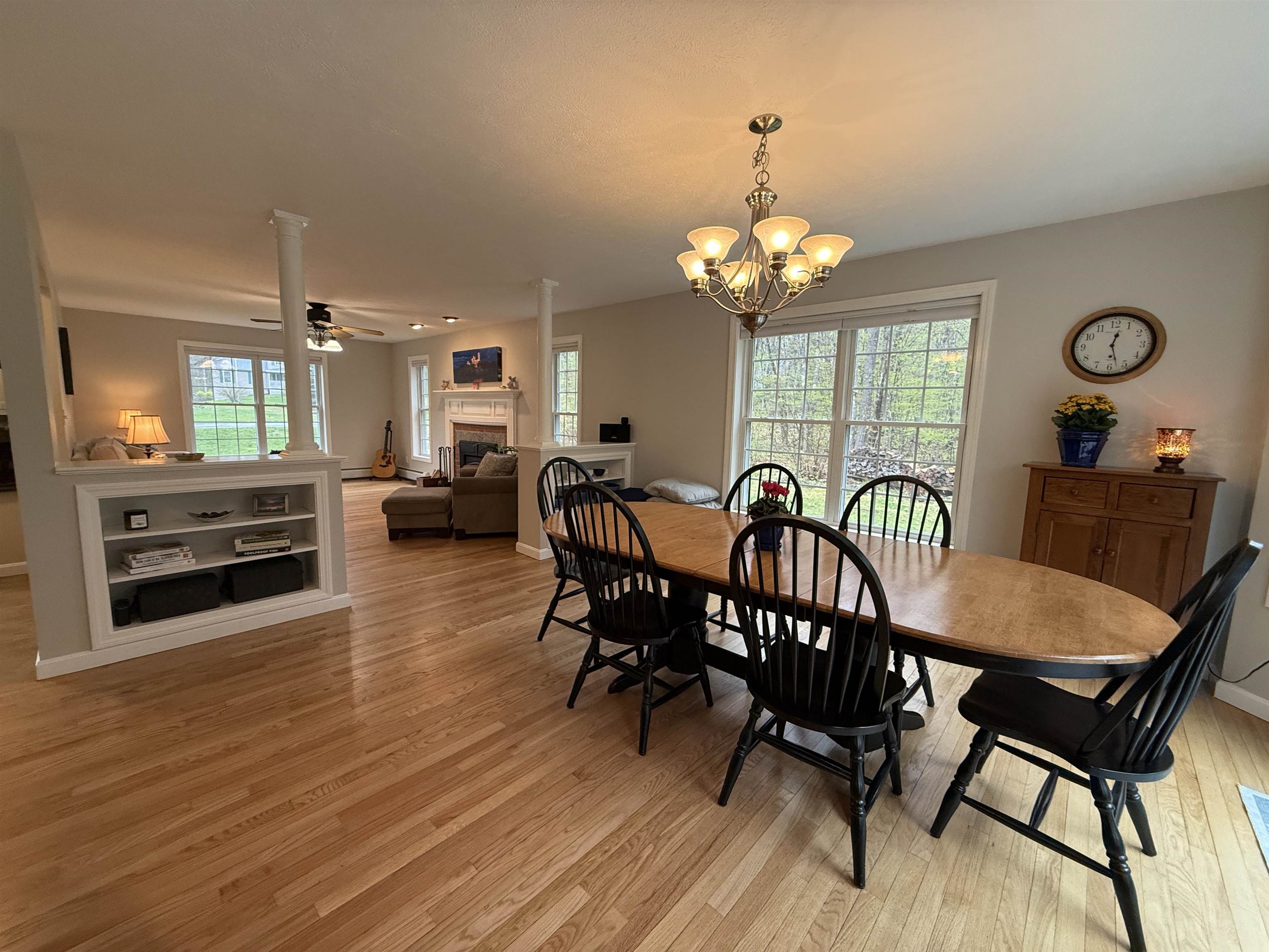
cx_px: 634
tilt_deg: -6.8
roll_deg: -2.0
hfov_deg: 102.1
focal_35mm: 14
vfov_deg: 85.7
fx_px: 513
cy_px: 476
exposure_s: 1/120
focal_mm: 2.22
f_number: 2.2
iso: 320
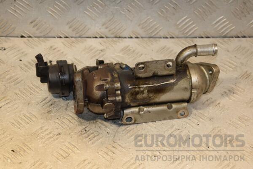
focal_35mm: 78
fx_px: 548
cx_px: 126
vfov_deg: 17.5
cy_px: 84
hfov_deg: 26.0
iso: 800
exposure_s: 1/200
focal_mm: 52
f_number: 6.3
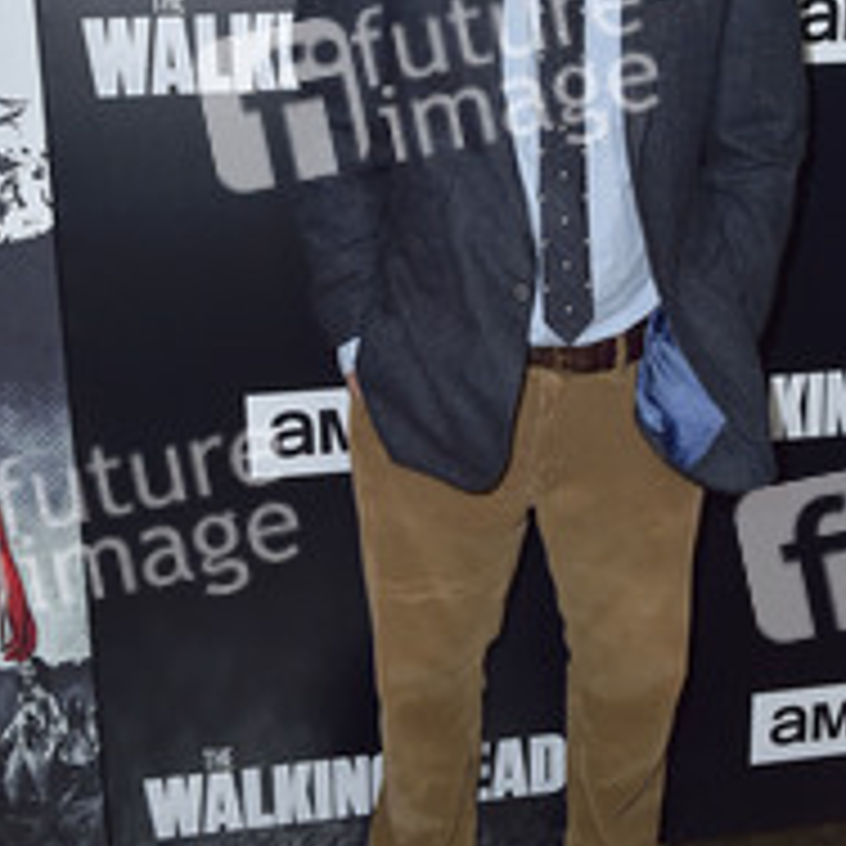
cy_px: 310
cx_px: 560
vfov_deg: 30.4
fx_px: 1548
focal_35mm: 56
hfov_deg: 30.3
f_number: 5
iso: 500
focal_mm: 31
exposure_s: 1/200
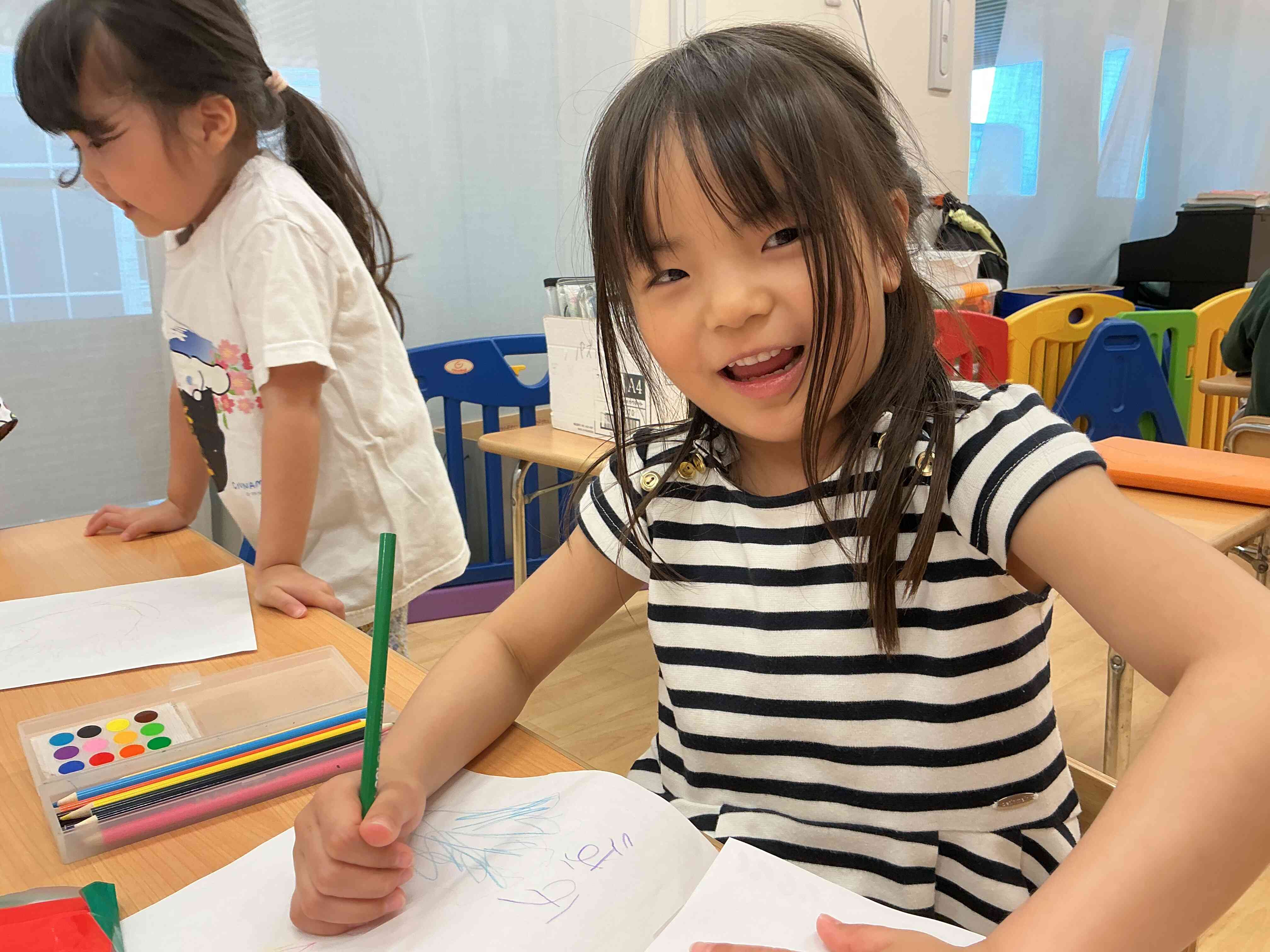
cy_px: 476
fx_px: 1064
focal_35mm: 29
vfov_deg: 48.2
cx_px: 635
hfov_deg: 61.7
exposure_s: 1/60
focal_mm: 3
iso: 40
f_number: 1.8
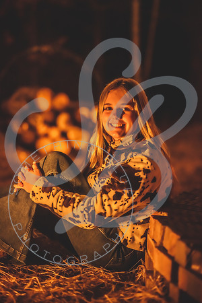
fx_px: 715
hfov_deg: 16.1
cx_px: 101
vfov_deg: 23.9
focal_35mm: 85
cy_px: 152
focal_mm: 85
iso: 2500
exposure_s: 1/160
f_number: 1.8
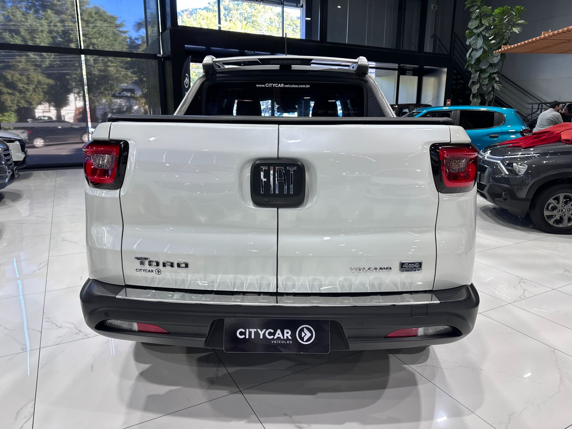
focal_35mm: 24
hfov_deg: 71.6
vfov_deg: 56.8
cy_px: 214
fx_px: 397
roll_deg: -0.4
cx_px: 286
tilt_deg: -13.0
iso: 125
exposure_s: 1/120
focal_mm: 6.86
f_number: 1.78
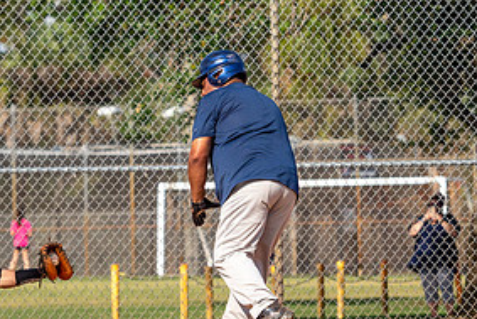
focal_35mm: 614
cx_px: 181
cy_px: 190
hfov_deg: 3.4
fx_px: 8139
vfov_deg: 2.2
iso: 200
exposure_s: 1/2000
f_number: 4
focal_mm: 125
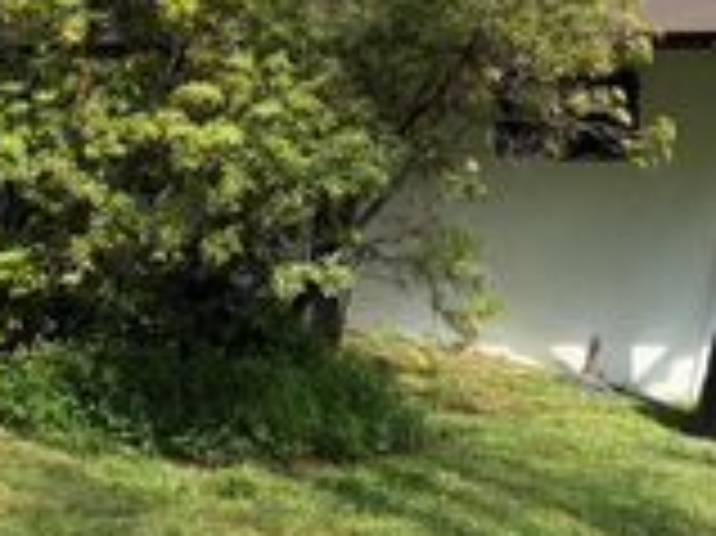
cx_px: 410
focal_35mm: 82
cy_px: 2
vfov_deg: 17.6
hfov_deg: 23.8
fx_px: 1695
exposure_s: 1/1667
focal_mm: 5.96
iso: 32
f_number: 1.6
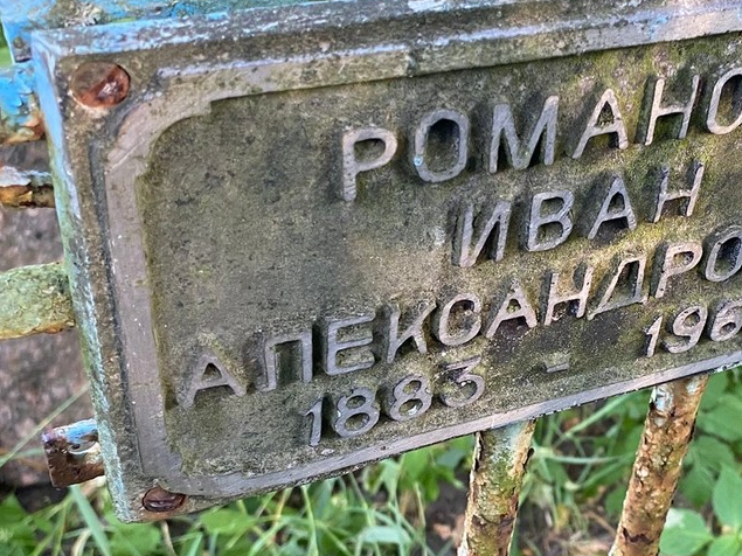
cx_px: 623
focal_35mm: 59
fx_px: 1264
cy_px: 354
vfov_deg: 24.7
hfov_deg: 31.6
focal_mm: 4.25
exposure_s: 1/72
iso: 125
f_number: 1.8
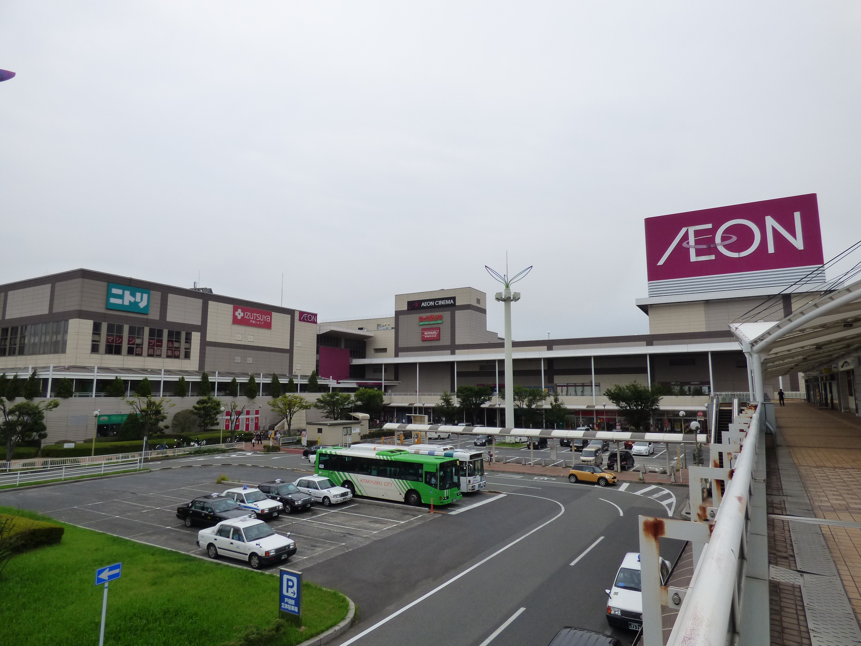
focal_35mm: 20
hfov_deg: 81.7
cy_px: 323
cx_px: 430
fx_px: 497
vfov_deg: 66.0
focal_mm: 3.58
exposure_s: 1/2000
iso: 160
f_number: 3.2
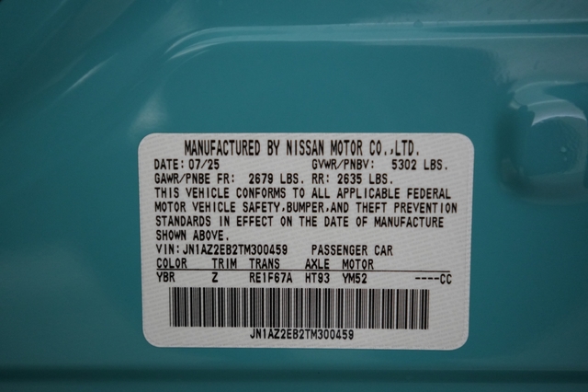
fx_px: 457
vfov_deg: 46.4
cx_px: 294
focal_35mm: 28
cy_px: 196
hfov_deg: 65.5
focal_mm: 28
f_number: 2.8
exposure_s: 1/160
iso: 3200
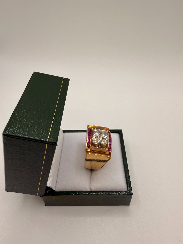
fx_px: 169
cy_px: 122
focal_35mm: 24
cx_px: 92
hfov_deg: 56.8
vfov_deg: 71.6
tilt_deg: -36.7
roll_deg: +1.8
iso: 40
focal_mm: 2.22
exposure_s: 1/231
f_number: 2.2
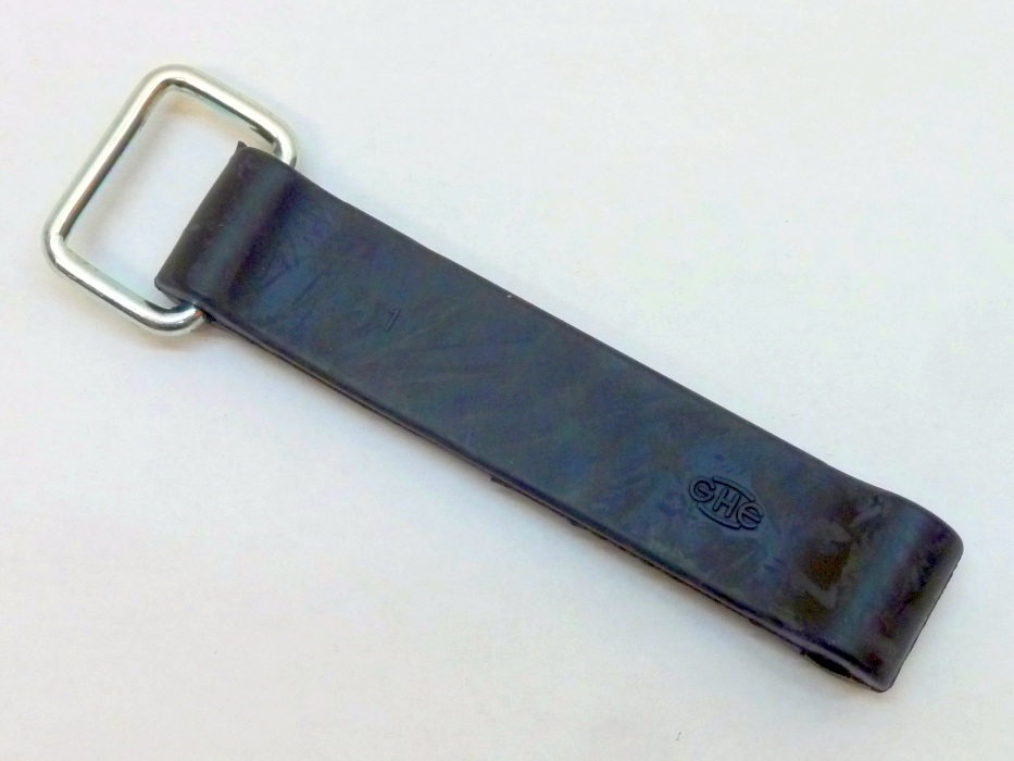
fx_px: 1406
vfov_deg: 30.3
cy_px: 380
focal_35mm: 48
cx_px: 507
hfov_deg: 39.7
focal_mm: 7.9
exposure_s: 1/25
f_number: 3.8
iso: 400
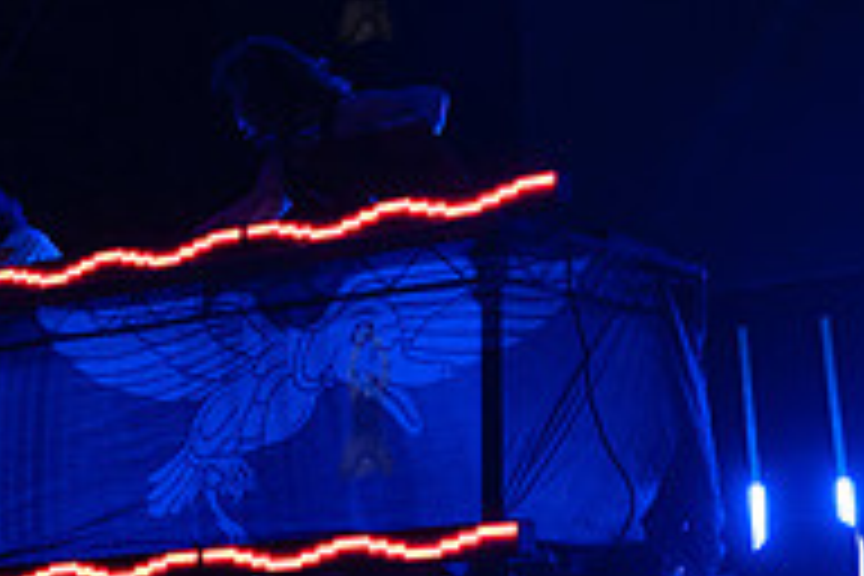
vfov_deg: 13.3
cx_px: 364
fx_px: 2472
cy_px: 398
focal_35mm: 103
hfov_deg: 19.8
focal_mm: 34
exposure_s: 1/200
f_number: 3.2
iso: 2000
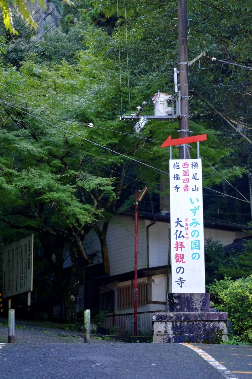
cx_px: 126
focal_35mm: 84
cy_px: 190
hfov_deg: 16.3
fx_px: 882
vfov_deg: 24.2
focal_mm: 56
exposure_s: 1/4000
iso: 1600
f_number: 1.2
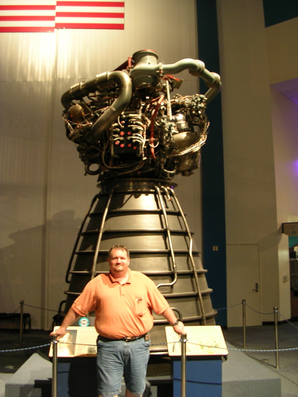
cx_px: 149
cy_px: 198
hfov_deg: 37.7
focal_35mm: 38
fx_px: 436
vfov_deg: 49.0
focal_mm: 5.8
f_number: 2.8
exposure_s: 1/5.8
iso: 70
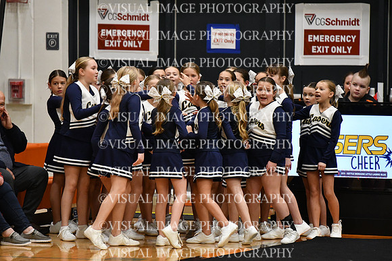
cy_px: 130
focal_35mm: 300
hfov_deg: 6.9
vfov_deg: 4.6
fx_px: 3267
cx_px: 196
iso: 4000
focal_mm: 200
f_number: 2.8
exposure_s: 1/800
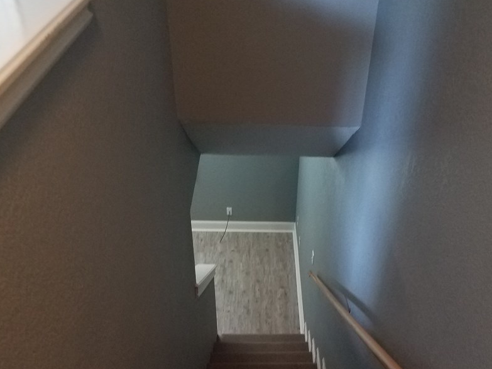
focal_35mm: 34
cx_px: 296
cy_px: 233
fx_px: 483
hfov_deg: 53.6
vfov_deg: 41.4
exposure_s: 1/10
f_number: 1.7
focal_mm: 4.2
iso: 250
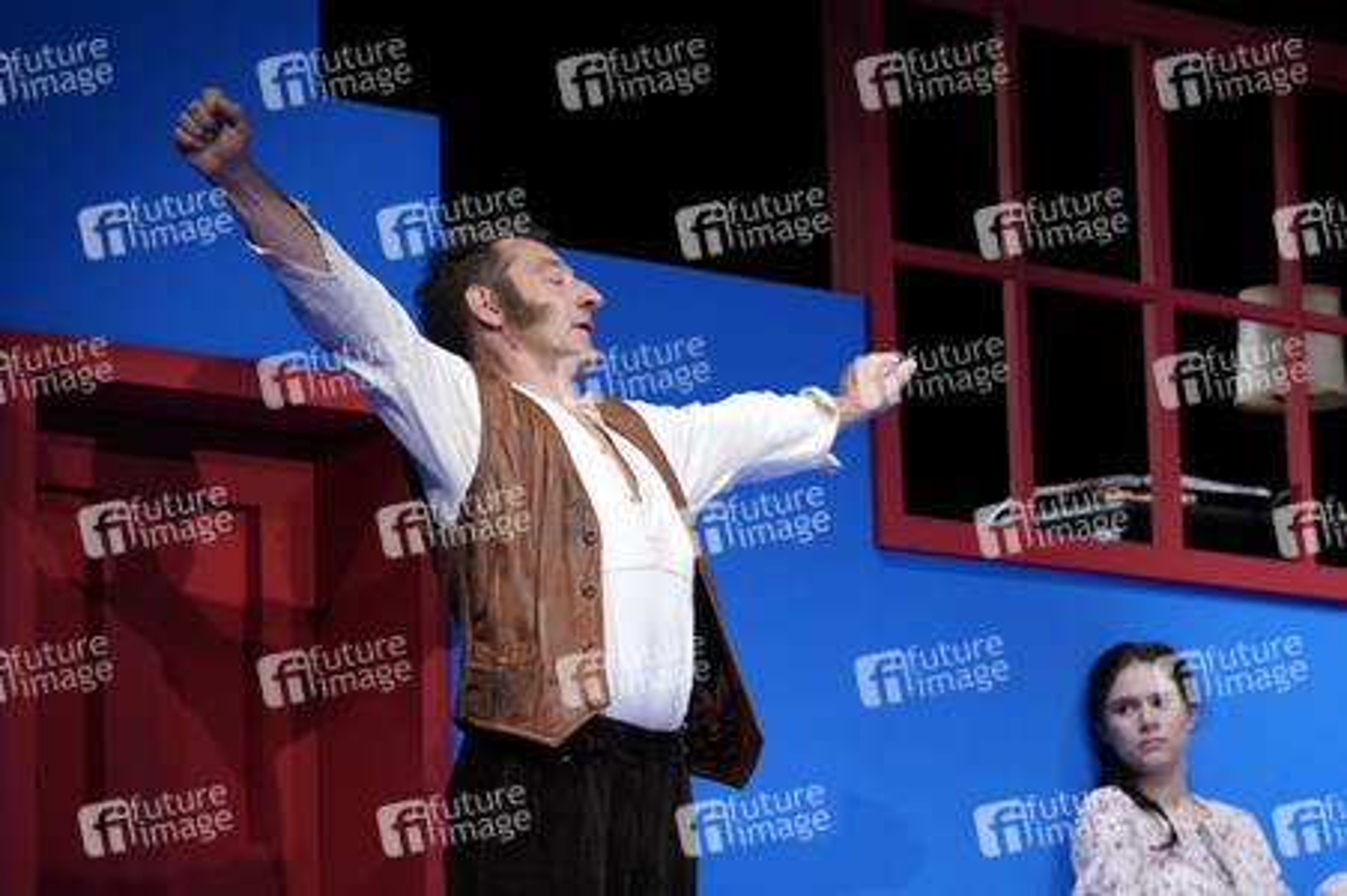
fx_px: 6020
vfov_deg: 8.5
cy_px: 448
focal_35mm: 161
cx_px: 674
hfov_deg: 12.8
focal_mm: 161
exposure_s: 1/320
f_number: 5.6
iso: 2500
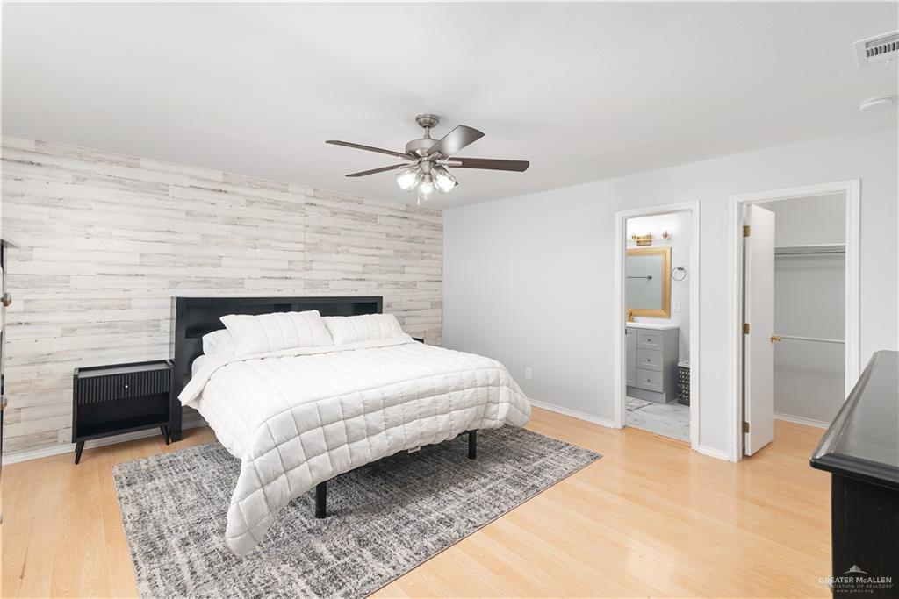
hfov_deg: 96.7
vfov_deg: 73.8
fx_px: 400
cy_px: 300
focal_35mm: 16
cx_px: 450
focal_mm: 16
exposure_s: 1/8
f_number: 7.1
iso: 320
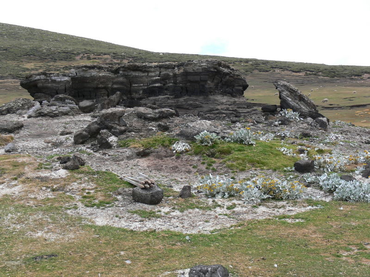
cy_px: 138
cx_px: 185
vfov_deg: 26.6
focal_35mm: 55
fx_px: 588
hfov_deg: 34.9
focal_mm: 10.6
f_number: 5
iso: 80
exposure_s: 1/125
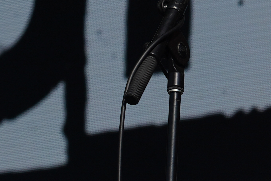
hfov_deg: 4.4
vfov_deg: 3.0
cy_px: -45
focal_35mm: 462
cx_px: 490
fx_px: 3477
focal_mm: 105
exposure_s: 1/800
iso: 100
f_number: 8
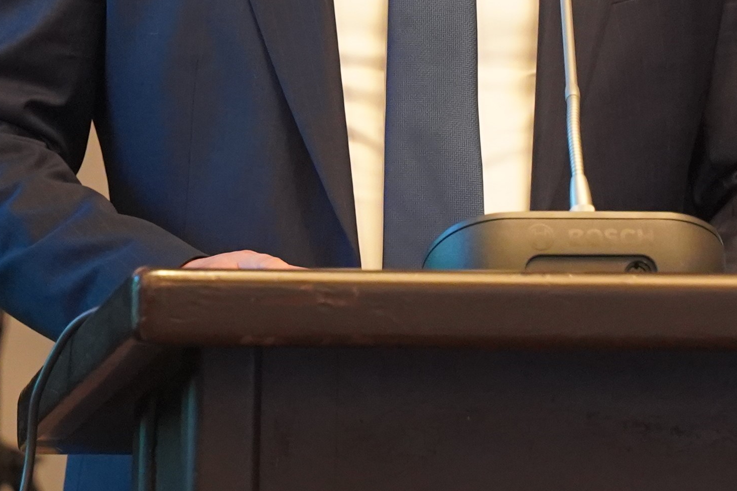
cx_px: 540
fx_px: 5282
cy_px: -49
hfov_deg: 8.0
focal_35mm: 258
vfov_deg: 5.3
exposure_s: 1/160
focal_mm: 75
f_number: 4
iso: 4000
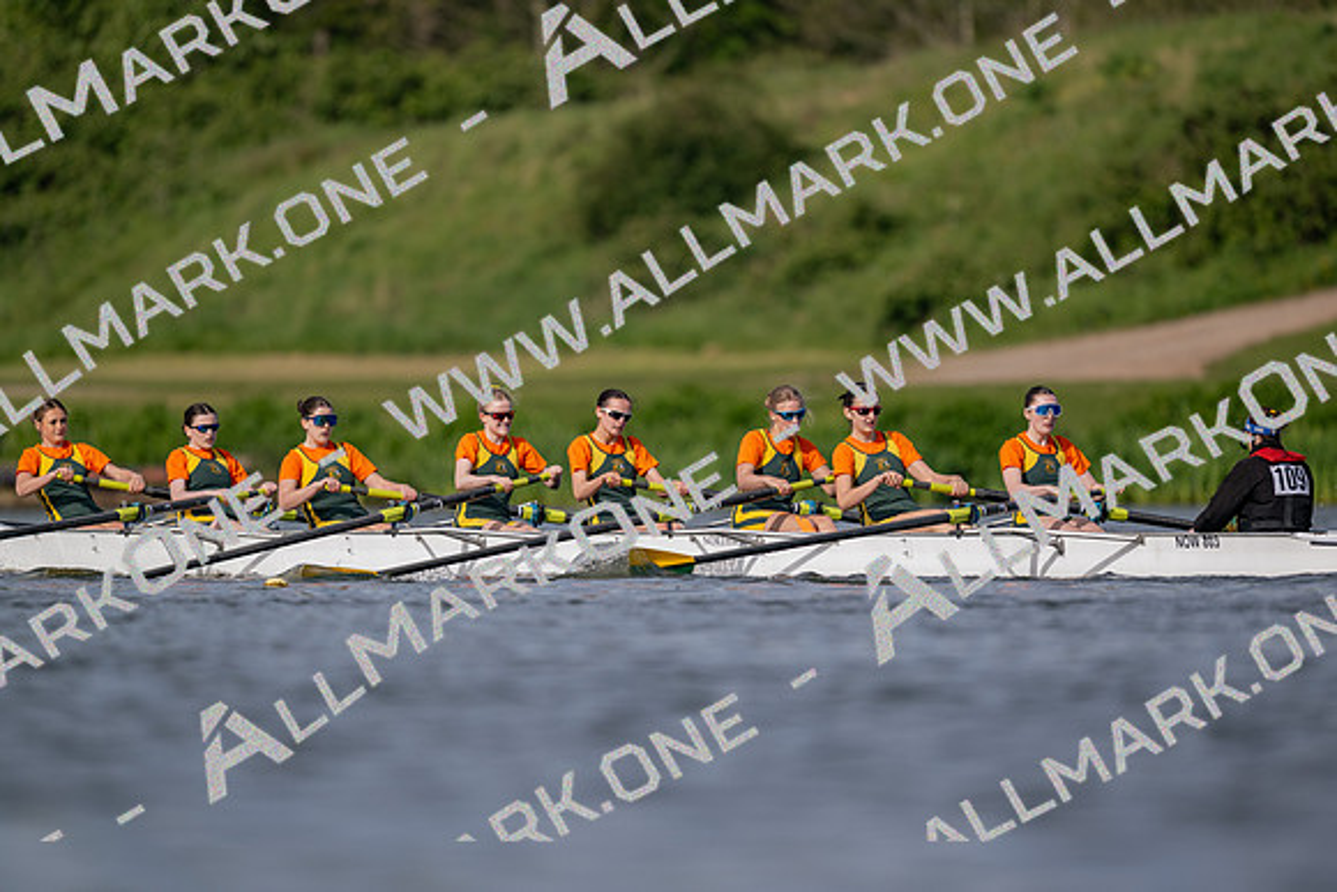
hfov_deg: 3.4
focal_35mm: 600
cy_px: 446
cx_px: 668
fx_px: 22288
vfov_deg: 2.3
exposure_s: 1/2500
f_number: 4
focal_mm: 600
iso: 250
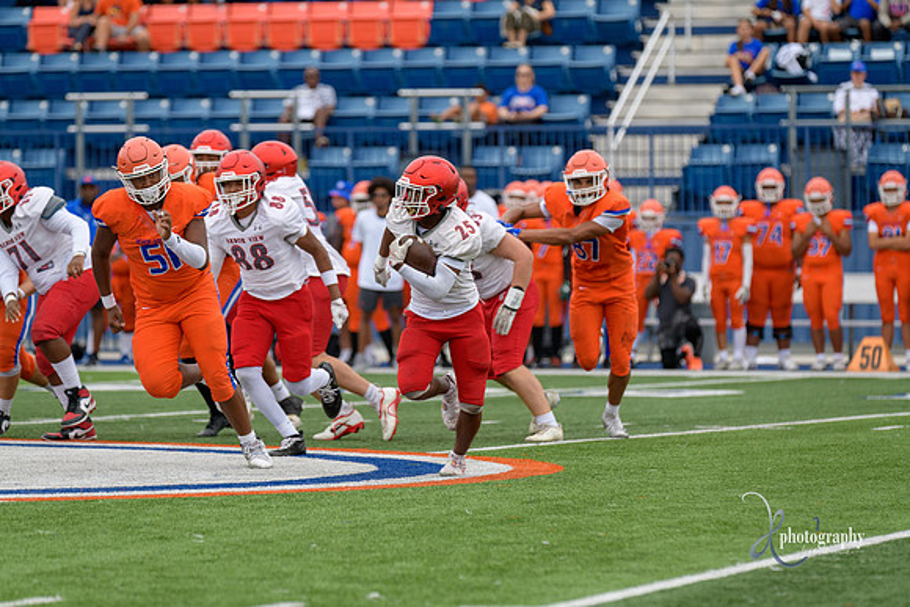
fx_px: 6068
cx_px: 455
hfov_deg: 8.6
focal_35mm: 240
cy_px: 304
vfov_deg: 5.7
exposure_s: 1/800
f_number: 3.5
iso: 400
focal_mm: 240
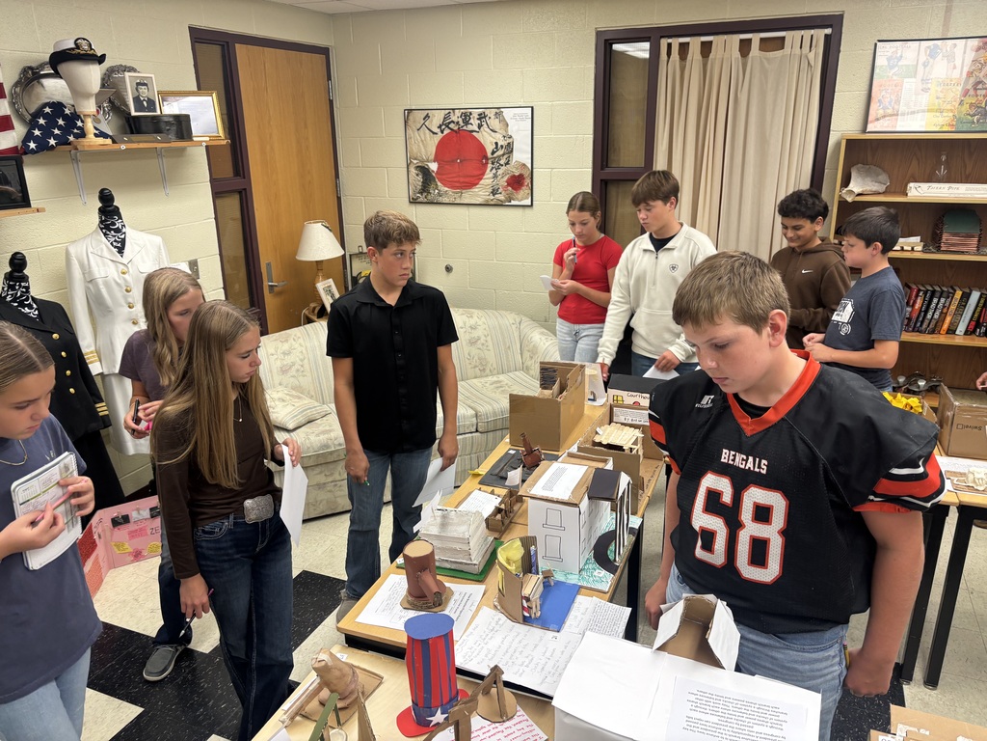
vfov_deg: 53.1
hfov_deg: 67.3
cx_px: 494
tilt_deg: -16.7
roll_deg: +1.9
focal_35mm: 26
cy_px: 370
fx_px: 741
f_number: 1.6
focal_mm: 5.96
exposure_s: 1/60
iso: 80
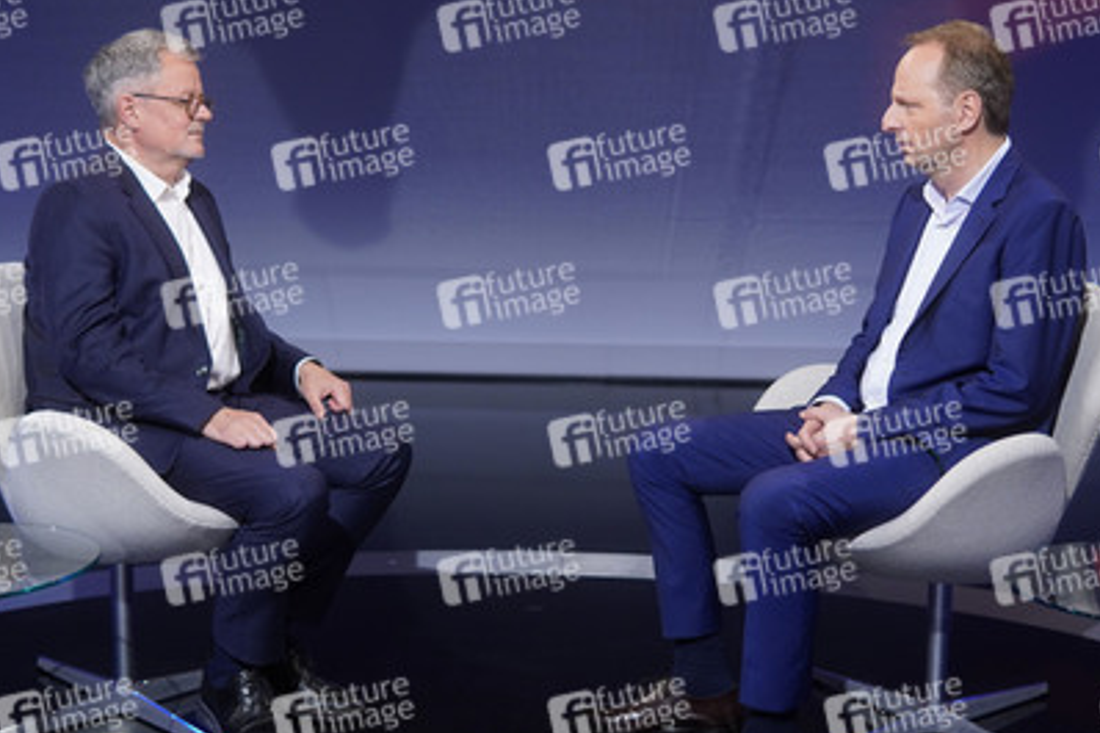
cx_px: 546
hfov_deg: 38.9
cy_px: 365
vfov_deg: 26.5
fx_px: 1558
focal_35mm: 51
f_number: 1.8
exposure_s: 1/320
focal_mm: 30
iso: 640
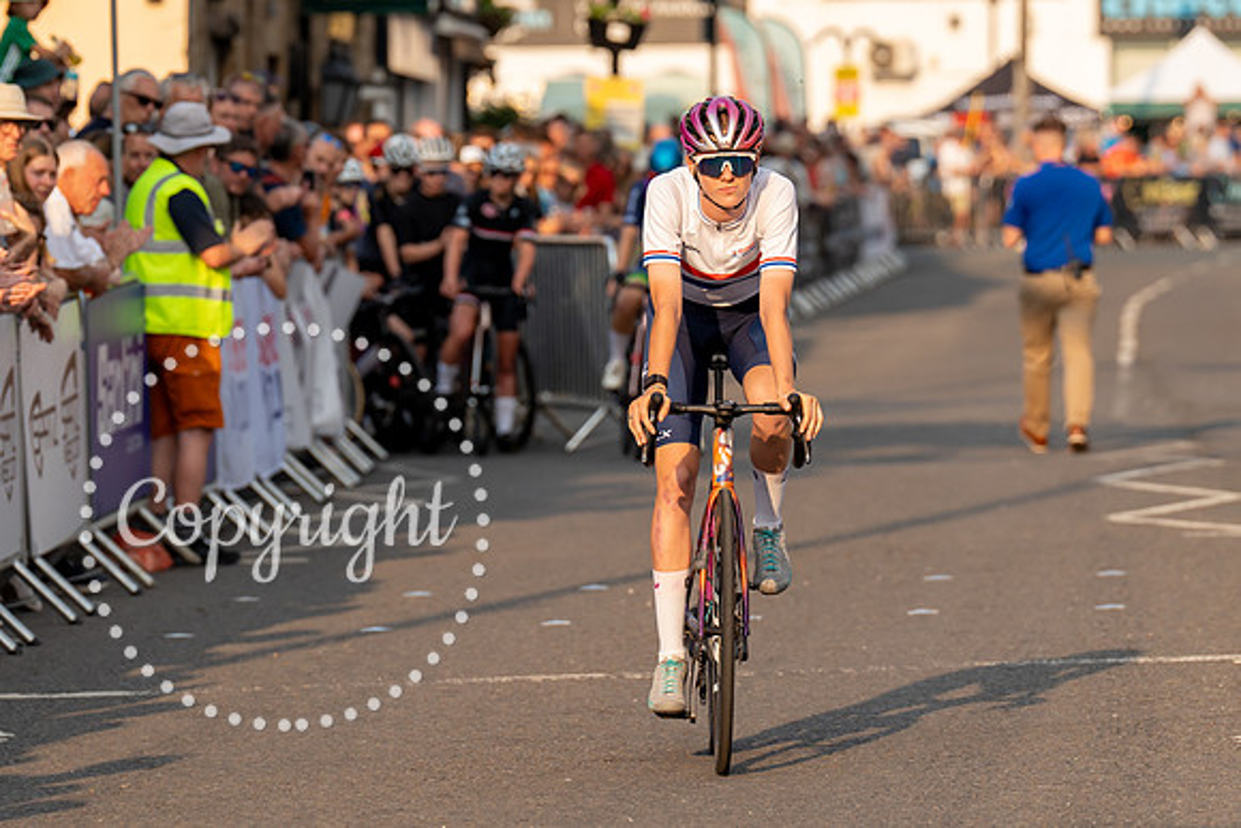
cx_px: 685
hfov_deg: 6.9
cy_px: 244
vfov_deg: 4.6
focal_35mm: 300
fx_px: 10334
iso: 500
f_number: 4.5
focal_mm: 200
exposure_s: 1/1250
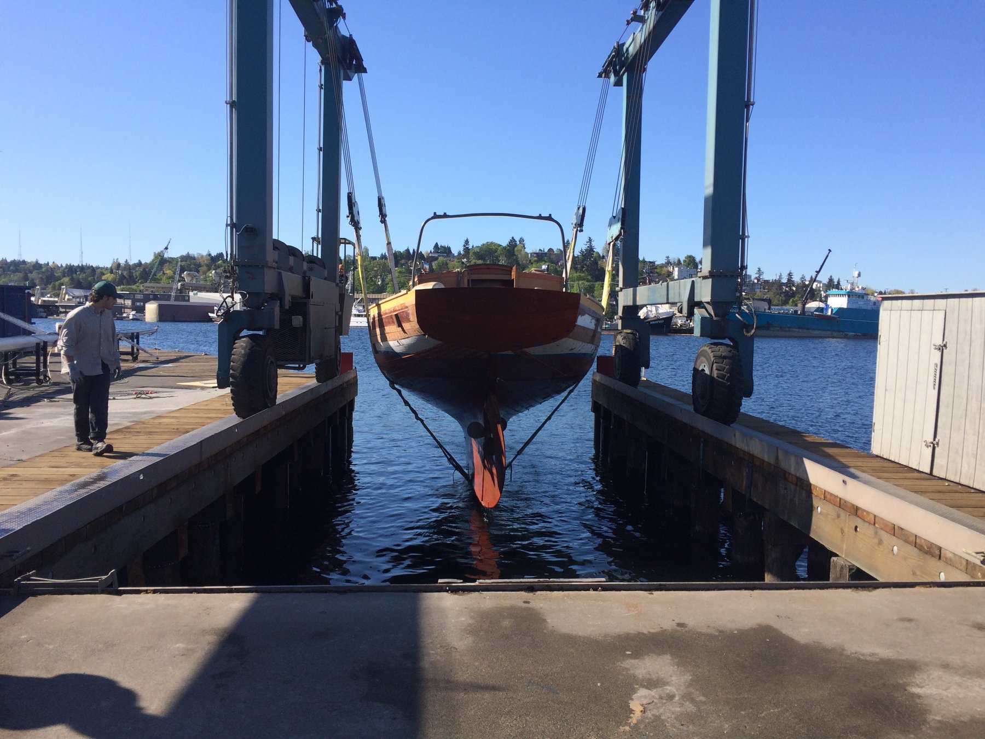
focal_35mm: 29
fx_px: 825
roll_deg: -1.3
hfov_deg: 61.7
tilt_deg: -1.1
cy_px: 370
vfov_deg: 48.2
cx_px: 492
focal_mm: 4.15
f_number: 2.2
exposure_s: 1/1414
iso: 32
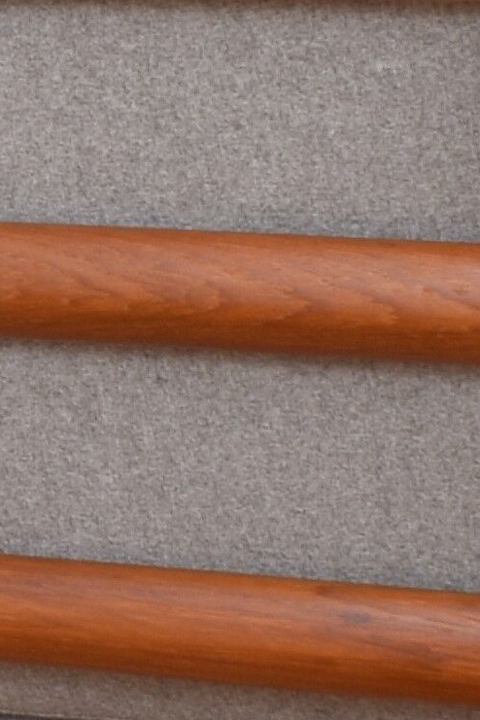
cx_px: -166
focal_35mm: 243
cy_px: 414
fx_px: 4860
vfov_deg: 8.5
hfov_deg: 5.6
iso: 100
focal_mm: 20
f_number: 25
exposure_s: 4
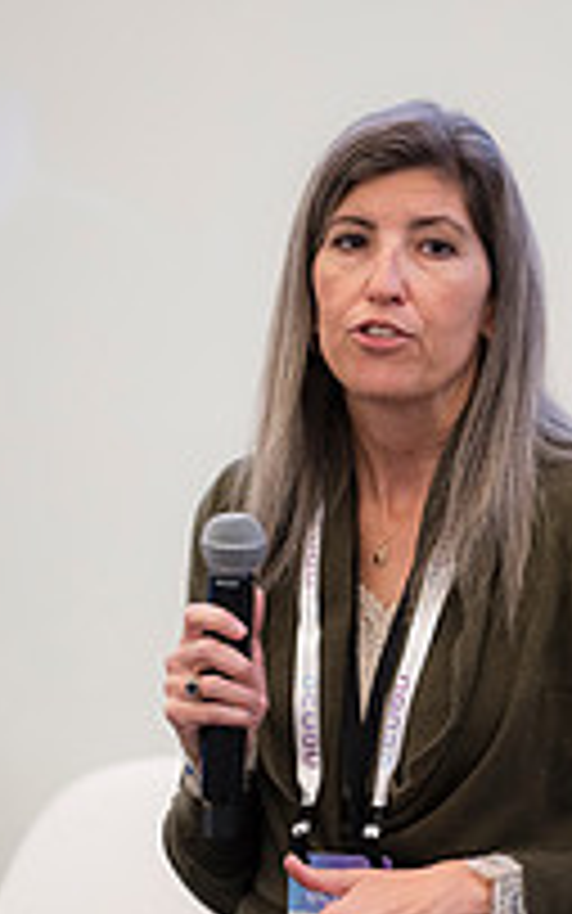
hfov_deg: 2.9
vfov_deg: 4.7
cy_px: 599
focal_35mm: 451
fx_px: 11241
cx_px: 387
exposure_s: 1/125
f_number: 2.8
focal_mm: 200
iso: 1000
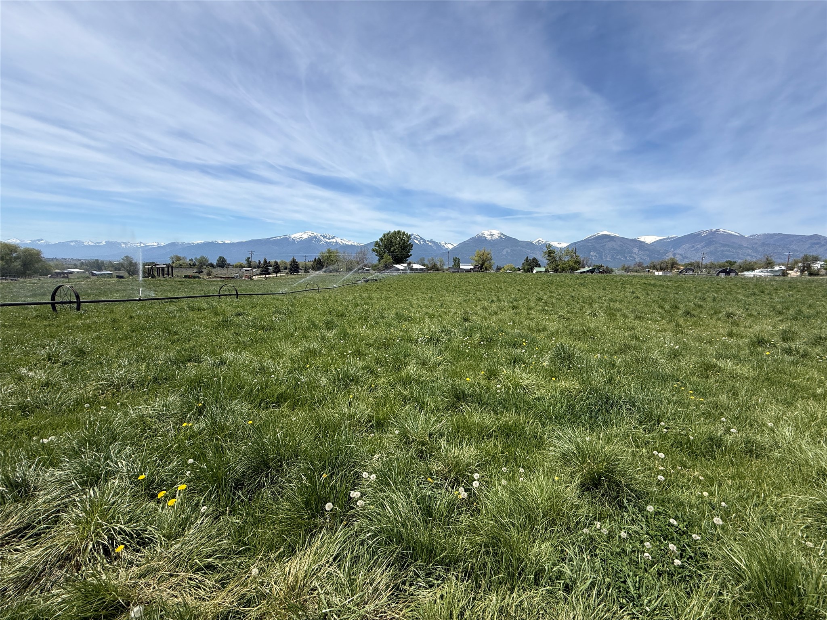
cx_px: 414
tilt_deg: -6.9
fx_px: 334
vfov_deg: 85.7
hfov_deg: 102.1
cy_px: 310
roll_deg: -1.1
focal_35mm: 14
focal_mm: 2.22
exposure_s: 1/2410
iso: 50
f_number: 2.2
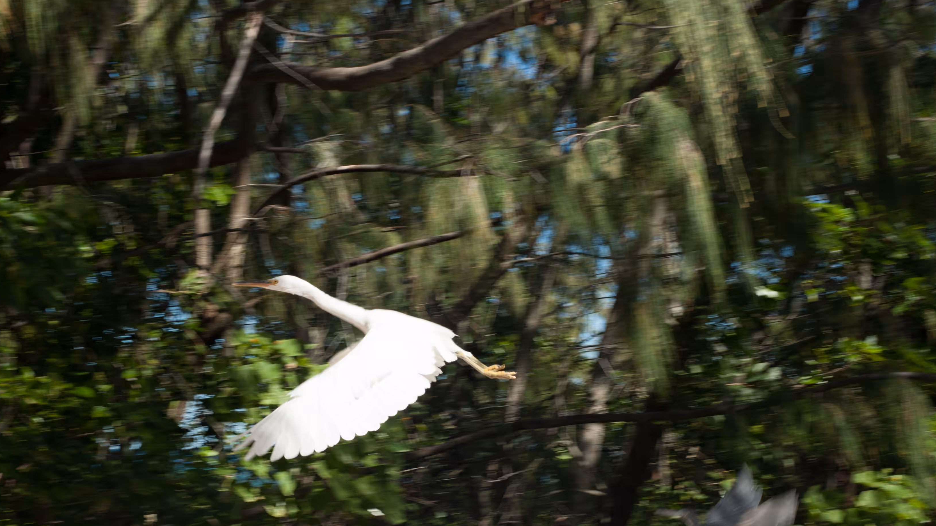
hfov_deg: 30.9
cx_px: 390
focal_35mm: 68
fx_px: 1688
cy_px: 343
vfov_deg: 17.7
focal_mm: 50
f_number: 13
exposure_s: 1/160
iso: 200
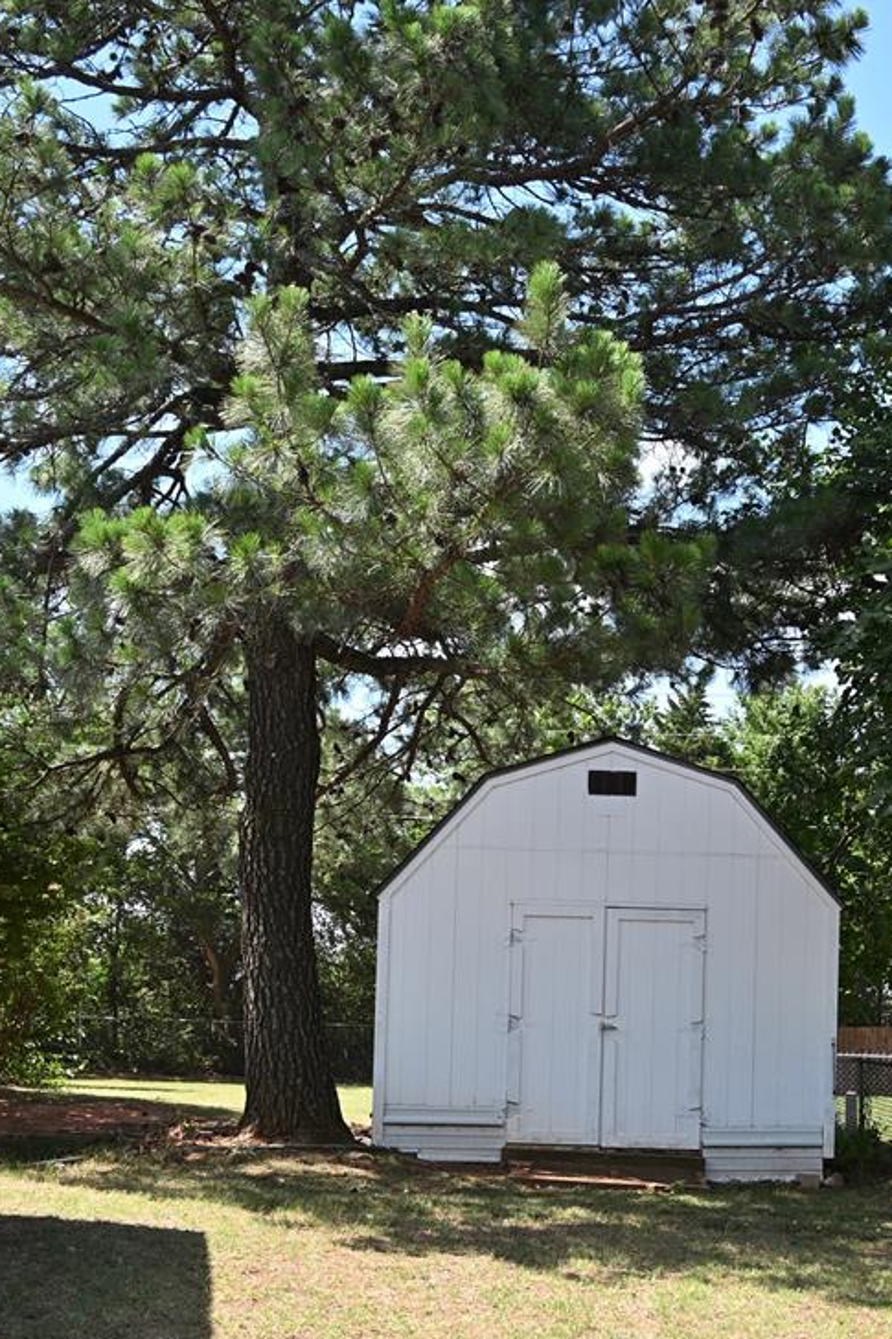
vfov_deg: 50.7
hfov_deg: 35.0
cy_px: 675
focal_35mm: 38
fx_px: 1413
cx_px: 449
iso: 200
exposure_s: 1/800
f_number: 4.5
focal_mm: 24
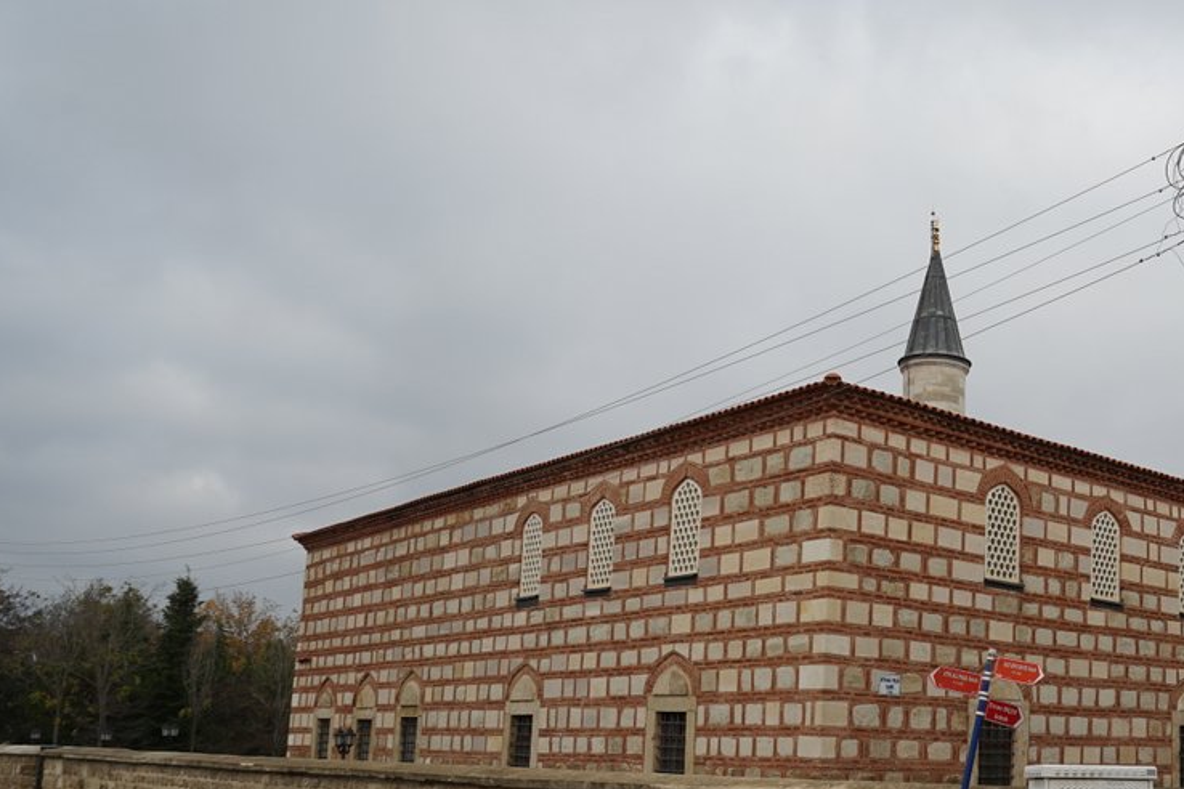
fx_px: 1283
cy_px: 537
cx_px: 947
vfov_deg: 33.8
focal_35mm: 39
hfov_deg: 46.9
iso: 100
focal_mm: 24
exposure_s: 1/200
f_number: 8
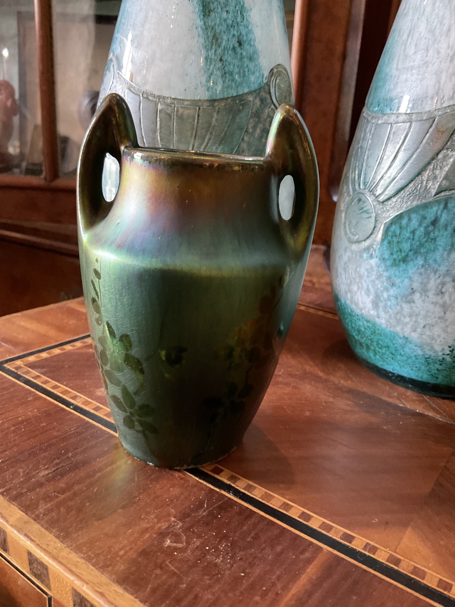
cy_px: 304
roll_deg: -5.1
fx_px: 508
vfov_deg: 61.7
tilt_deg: -18.0
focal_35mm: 29
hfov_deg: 48.2
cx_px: 228
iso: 320
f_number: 1.8
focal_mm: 3
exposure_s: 1/40
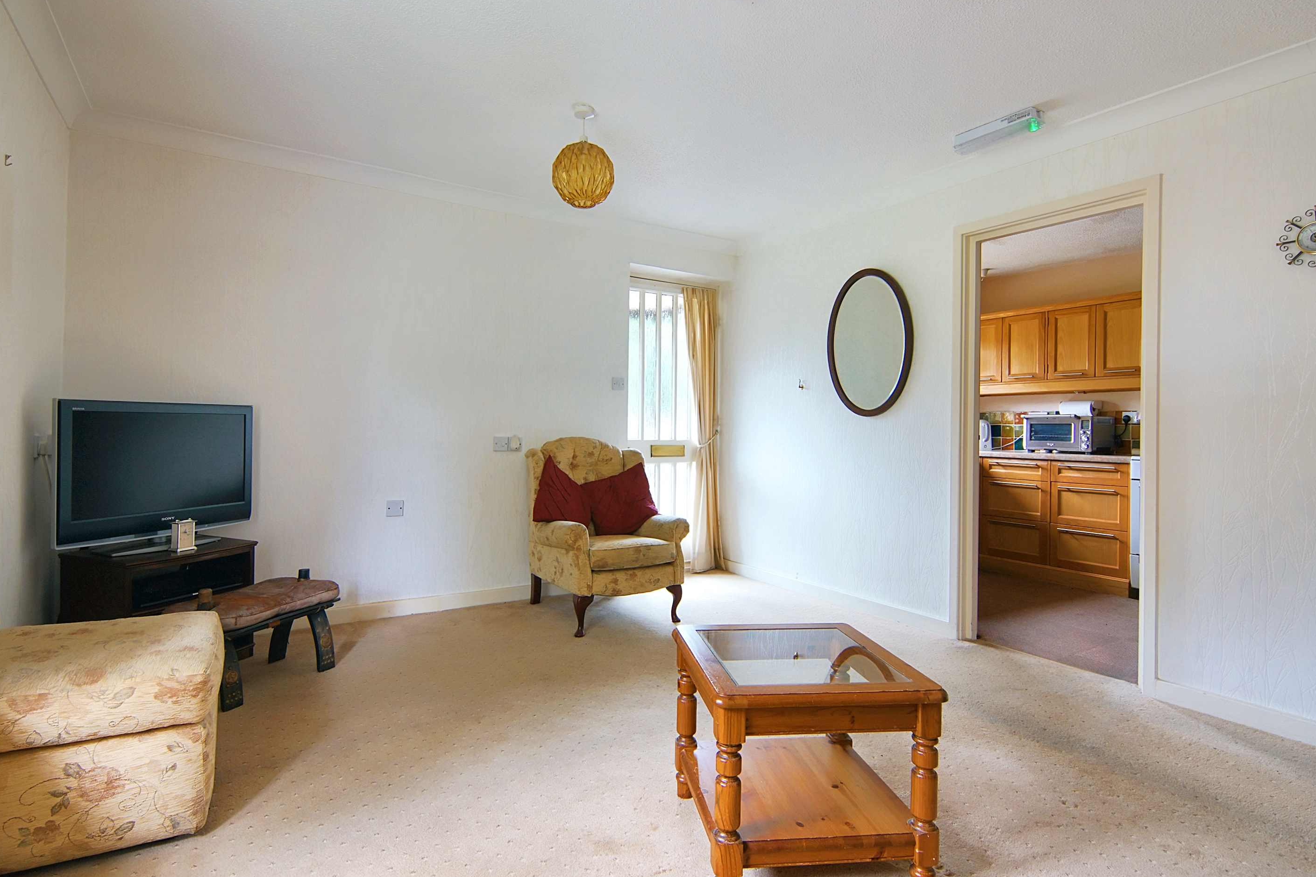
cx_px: 643
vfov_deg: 68.8
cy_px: 431
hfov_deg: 91.5
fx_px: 641
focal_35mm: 18
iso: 100
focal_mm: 11
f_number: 11
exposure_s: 2
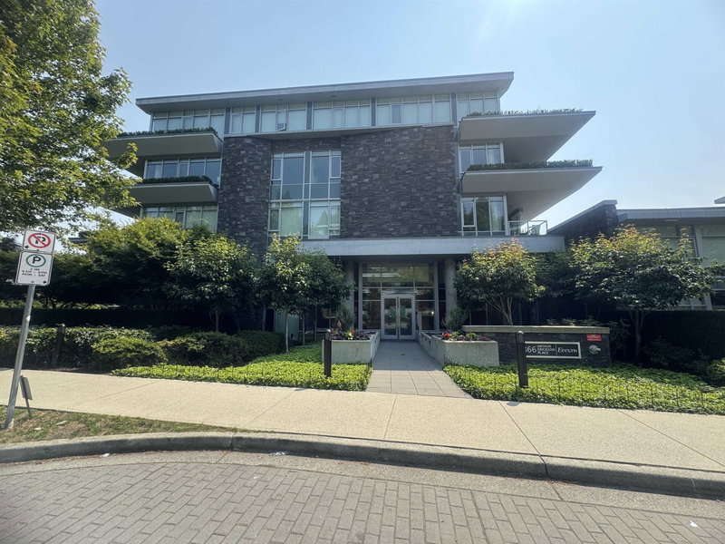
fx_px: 293
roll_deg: +0.2
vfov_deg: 85.7
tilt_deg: +7.6
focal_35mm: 14
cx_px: 362
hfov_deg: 102.1
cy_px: 272
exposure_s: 1/435
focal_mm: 2.22
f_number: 2.2
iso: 40
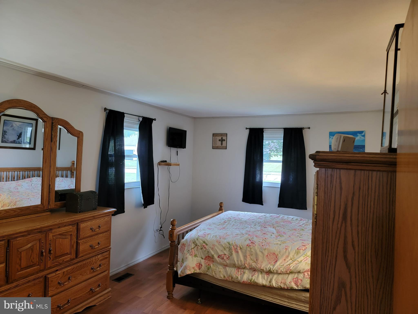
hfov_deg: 71.6
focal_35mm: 24
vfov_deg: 56.8
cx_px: 209
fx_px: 290
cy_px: 157
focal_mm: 6.7
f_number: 1.8
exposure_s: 1/40
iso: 320
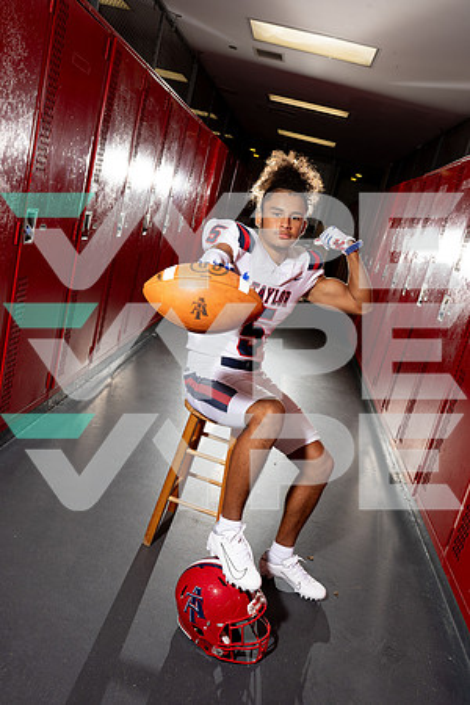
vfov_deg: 63.7
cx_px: 235
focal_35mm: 29
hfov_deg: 45.0
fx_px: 568
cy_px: 352
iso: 200
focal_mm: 29
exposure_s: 1/250
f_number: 9
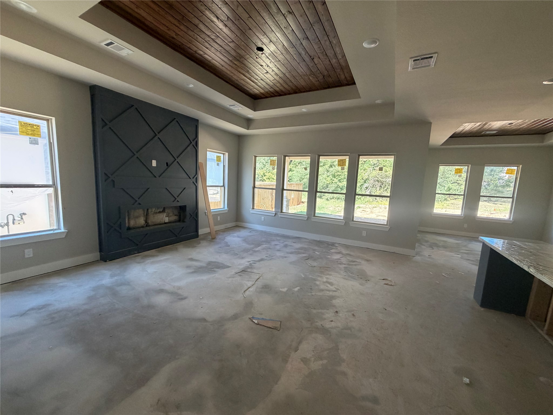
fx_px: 224
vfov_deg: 85.7
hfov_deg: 102.1
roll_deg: -2.0
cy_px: 208
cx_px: 276
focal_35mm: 14
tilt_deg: -7.2
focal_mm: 2.22
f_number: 2.2
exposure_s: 1/121
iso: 250
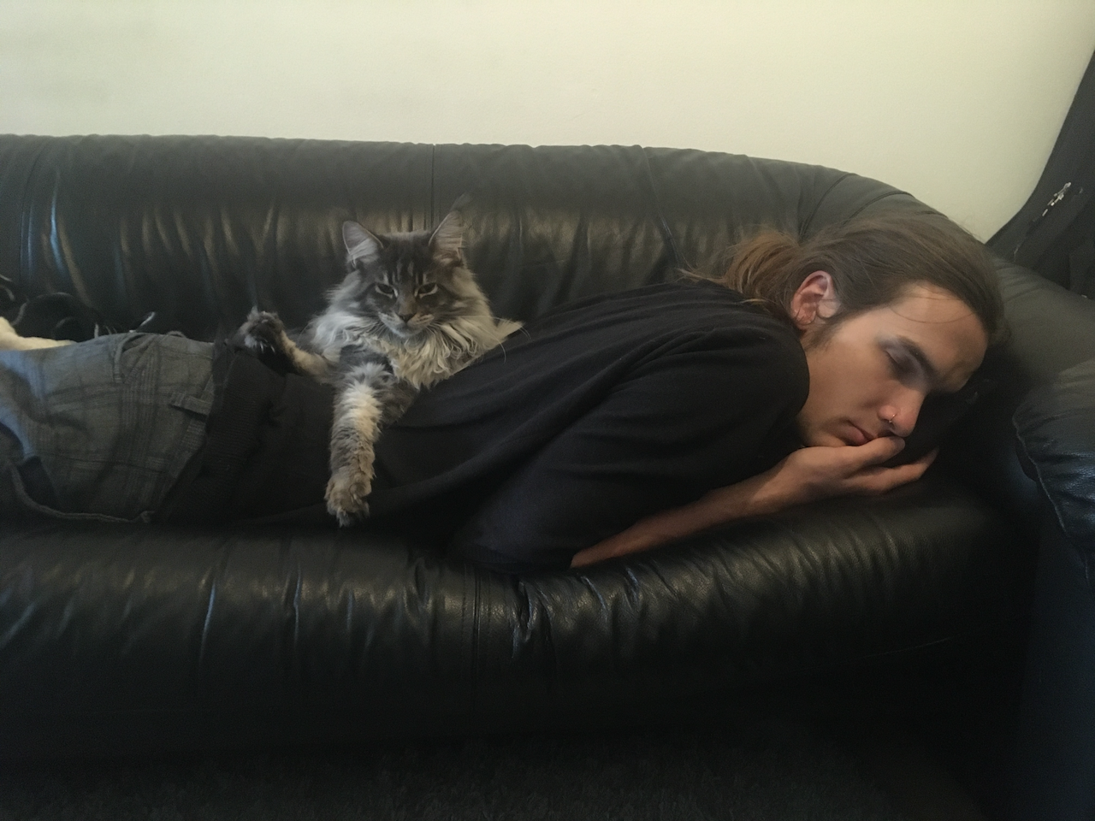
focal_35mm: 29
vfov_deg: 48.2
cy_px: 410
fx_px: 917
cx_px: 548
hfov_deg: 61.7
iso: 320
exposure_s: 1/17
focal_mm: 4.15
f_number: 2.2
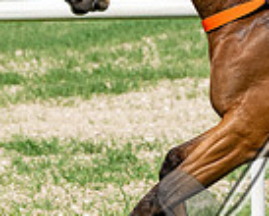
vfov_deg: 3.2
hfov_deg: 4.0
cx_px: 282
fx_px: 3827
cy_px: 77
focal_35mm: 480
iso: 200
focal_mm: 104
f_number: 5.6
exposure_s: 1/1600
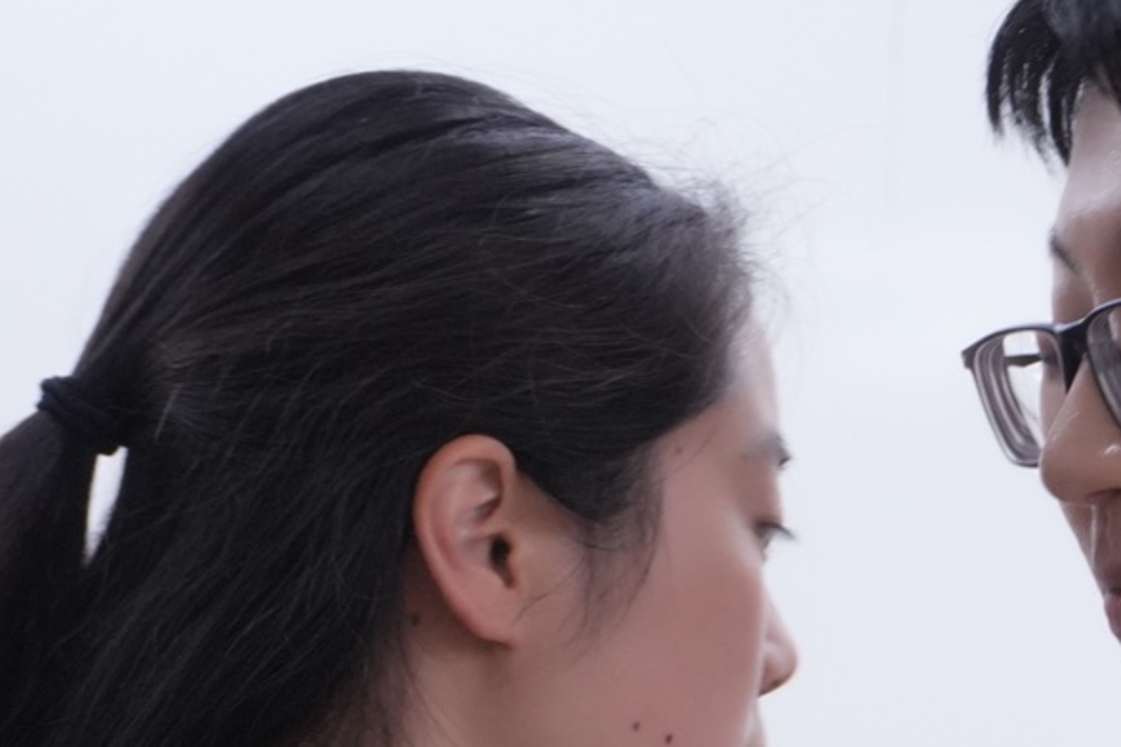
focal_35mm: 198
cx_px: 1049
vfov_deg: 6.9
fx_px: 6150
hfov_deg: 10.3
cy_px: 818
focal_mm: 43
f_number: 5.6
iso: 1250
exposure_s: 1/80
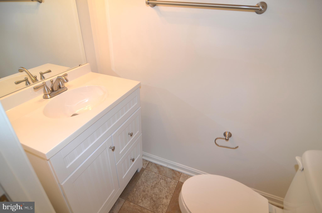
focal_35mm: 20
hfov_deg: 85.5
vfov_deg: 63.0
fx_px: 174
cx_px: 161
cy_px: 106
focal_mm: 13
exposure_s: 1/60
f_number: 4
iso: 160
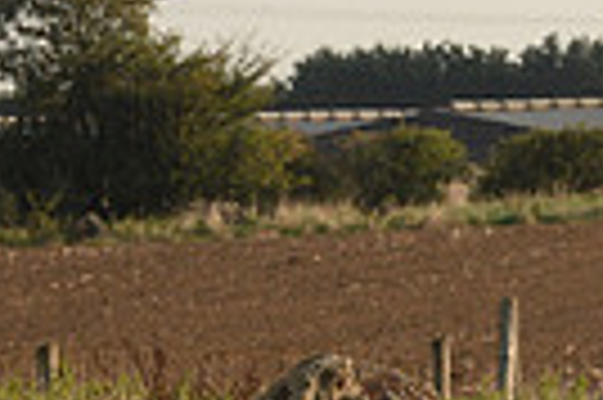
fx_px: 10857
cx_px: 1170
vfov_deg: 2.1
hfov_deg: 3.2
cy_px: 301
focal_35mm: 649
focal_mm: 150
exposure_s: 1/1000
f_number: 8
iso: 1000
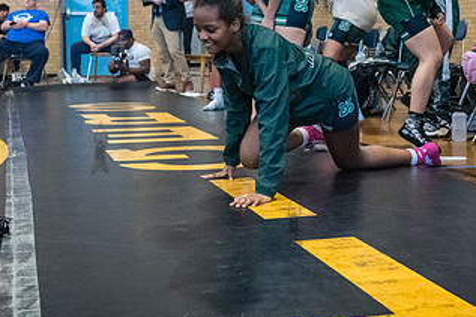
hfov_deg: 30.0
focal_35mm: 67
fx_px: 885
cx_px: 293
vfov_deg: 20.1
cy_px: 74
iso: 5000
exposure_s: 1/320
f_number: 4
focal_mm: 35
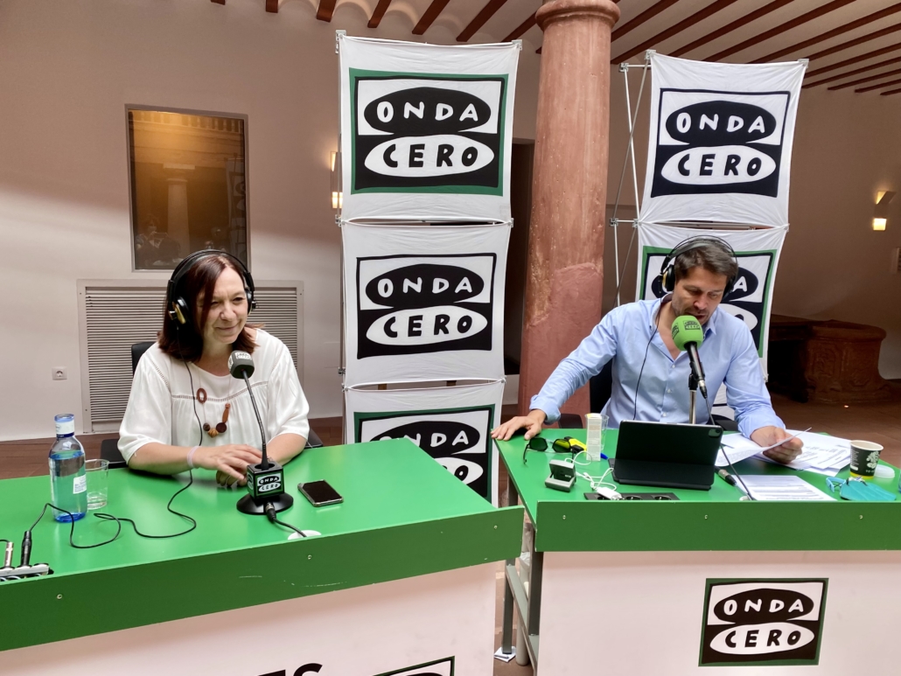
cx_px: 450
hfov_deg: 67.3
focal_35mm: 26
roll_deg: -3.3
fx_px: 677
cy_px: 338
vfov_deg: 53.1
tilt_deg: -8.6
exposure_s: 1/100
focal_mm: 4.25
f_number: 1.8
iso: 80
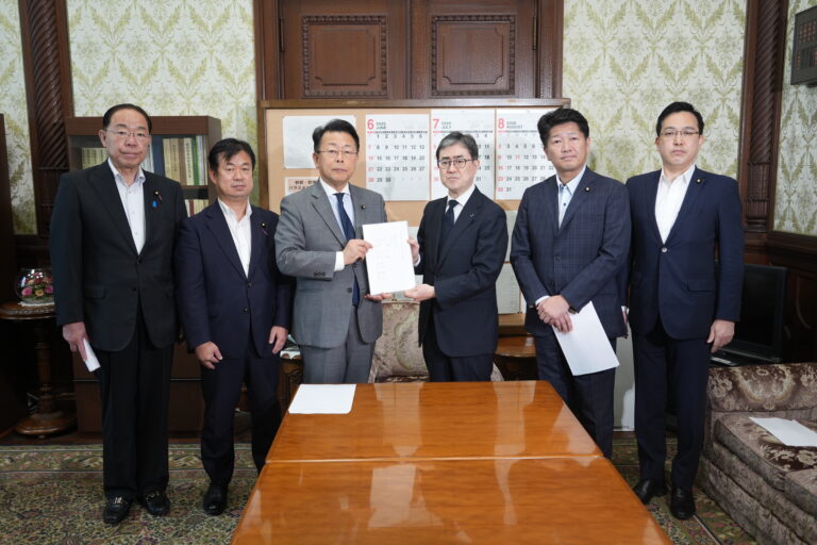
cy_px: 272
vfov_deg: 42.3
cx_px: 408
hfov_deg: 60.3
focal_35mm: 31
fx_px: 703
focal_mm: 31
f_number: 2.8
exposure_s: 1/125
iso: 1000
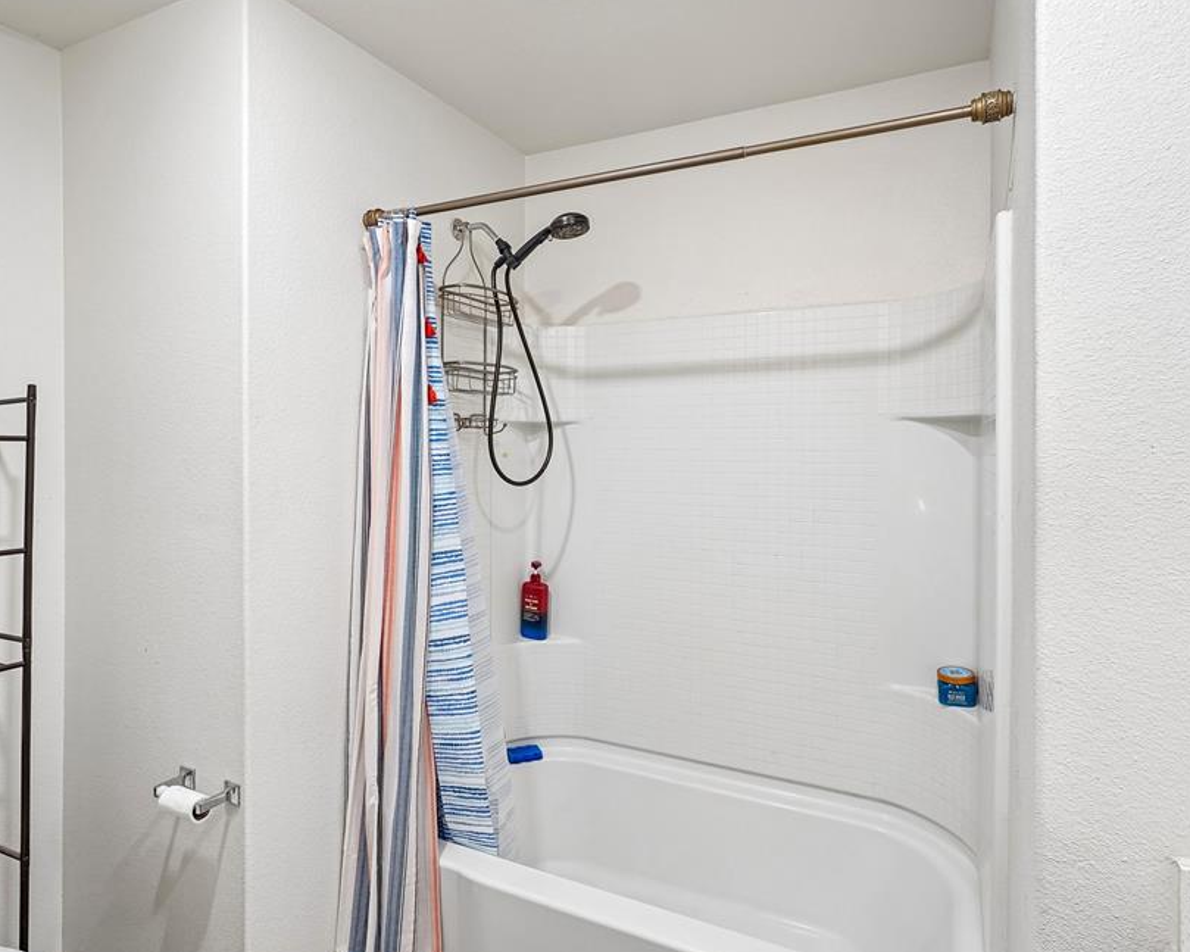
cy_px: 487
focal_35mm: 19
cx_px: 631
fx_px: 669
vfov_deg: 70.8
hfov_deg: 83.2
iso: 400
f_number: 8
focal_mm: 16
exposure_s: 1/15
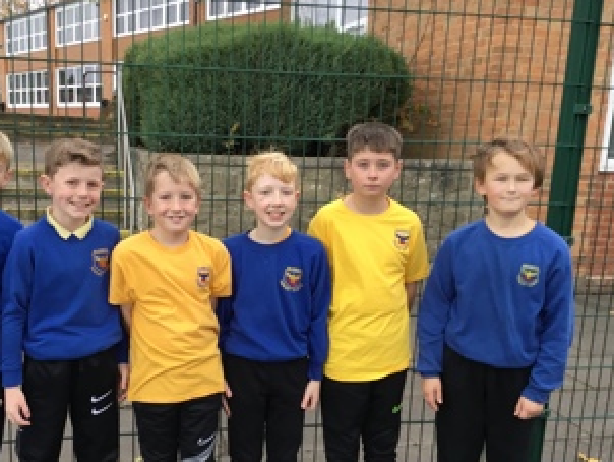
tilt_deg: -12.0
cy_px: 299
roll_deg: -0.7
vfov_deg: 34.9
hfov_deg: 45.4
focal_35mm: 41
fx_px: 728
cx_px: 230
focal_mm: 3.3
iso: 25
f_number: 2.4
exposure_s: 1/33
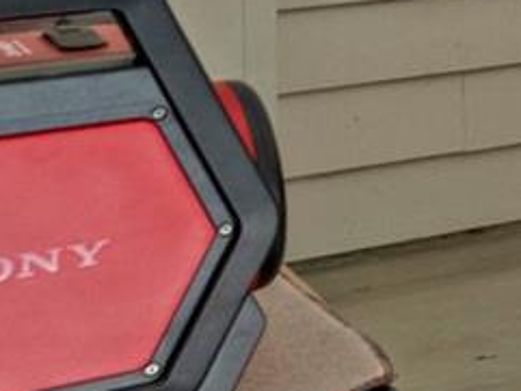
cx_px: 1606
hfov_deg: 10.8
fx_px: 1732
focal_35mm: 115
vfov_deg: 11.8
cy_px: -326
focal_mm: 12
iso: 320
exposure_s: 1/25
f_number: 8
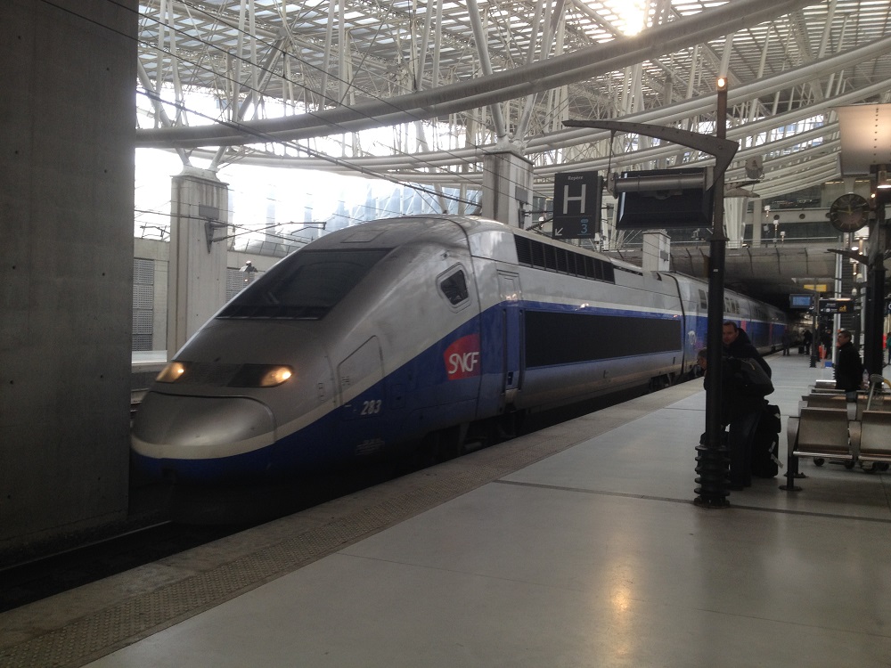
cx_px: 446
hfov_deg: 52.6
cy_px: 334
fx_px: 901
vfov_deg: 40.7
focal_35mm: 35
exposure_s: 1/134
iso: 50
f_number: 2.4
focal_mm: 4.28
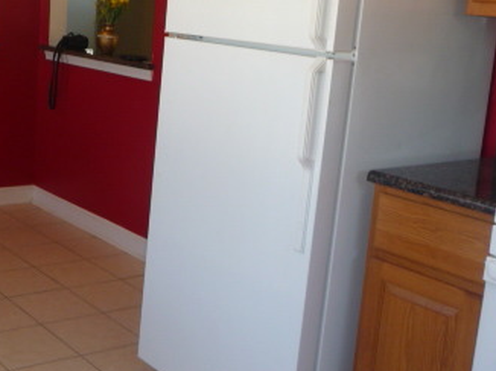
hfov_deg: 33.3
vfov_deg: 26.3
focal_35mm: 55
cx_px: 58
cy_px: 109
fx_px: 787
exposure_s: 1/30
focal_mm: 4.7
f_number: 3.3
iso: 100
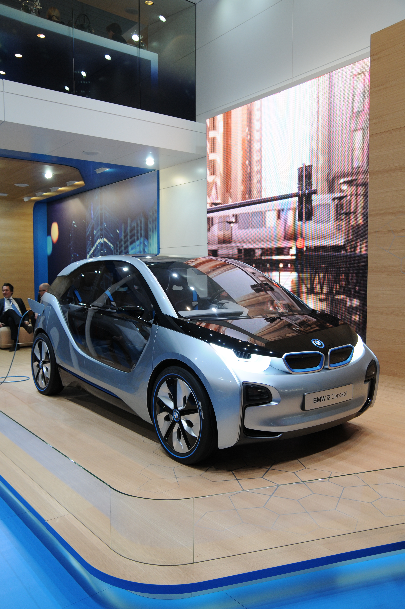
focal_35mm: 30
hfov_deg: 43.5
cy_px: 304
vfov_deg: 62.0
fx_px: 508
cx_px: 202
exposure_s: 1/125
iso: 400
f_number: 5.6
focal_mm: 20
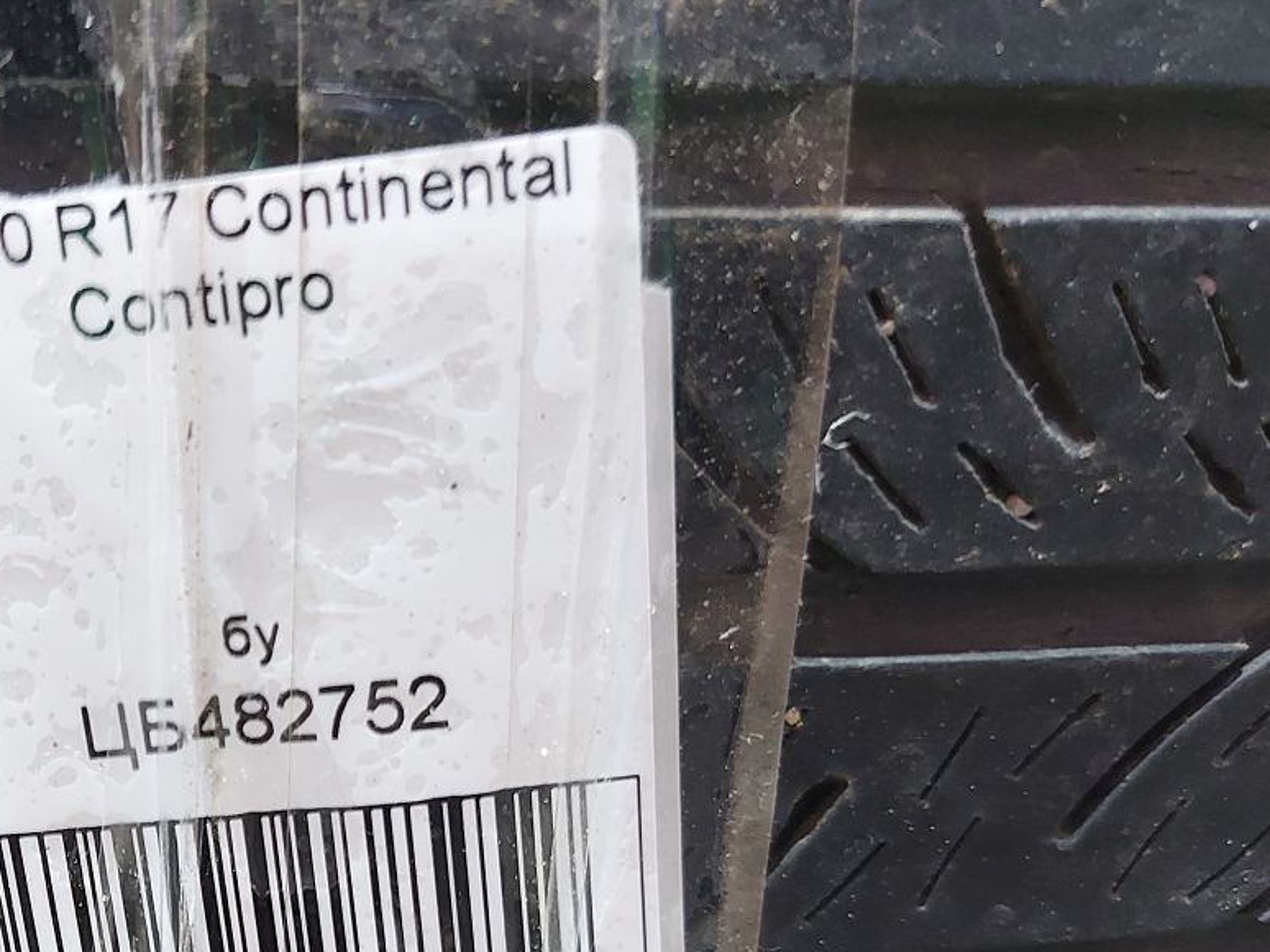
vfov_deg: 33.0
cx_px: 201
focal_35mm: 43
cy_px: 706
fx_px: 1577
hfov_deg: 41.4
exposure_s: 1/25
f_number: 1.8
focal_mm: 5.23
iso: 400
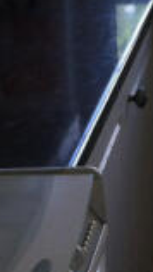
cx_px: 434
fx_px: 1016
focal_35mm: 141
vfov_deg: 14.7
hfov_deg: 7.7
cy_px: -56
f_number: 2.8
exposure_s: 1/120
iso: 100
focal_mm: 3.85
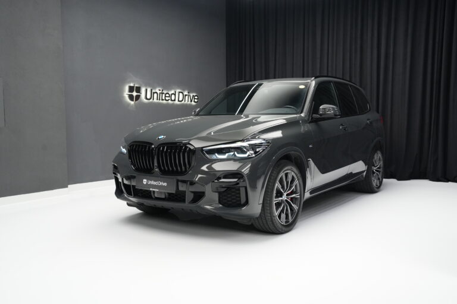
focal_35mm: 35
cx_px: 228
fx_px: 444
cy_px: 152
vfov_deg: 37.9
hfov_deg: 54.4
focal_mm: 35
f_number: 6.3
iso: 3200
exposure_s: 1/40
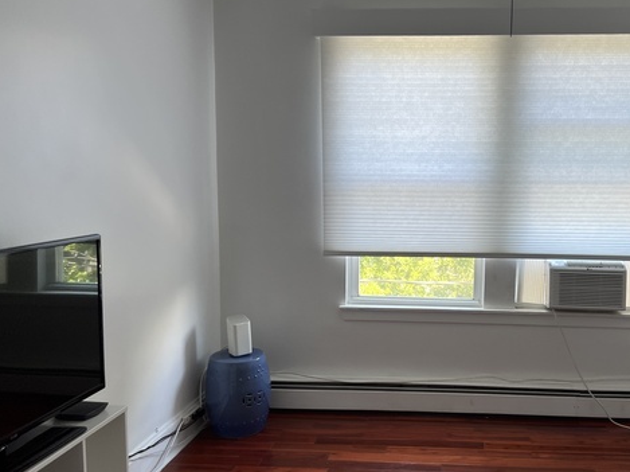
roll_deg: -1.1
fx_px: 673
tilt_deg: -7.8
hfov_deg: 49.0
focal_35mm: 37
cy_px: 251
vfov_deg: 38.6
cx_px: 440
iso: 64
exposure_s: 1/121
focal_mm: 5.7
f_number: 1.5
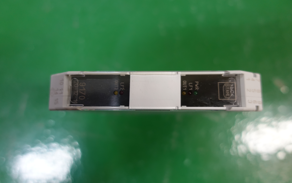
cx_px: 144
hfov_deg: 72.5
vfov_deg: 49.3
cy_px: 89
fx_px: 199
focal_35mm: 25
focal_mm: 8.8
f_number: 1.8
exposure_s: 1/30
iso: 640
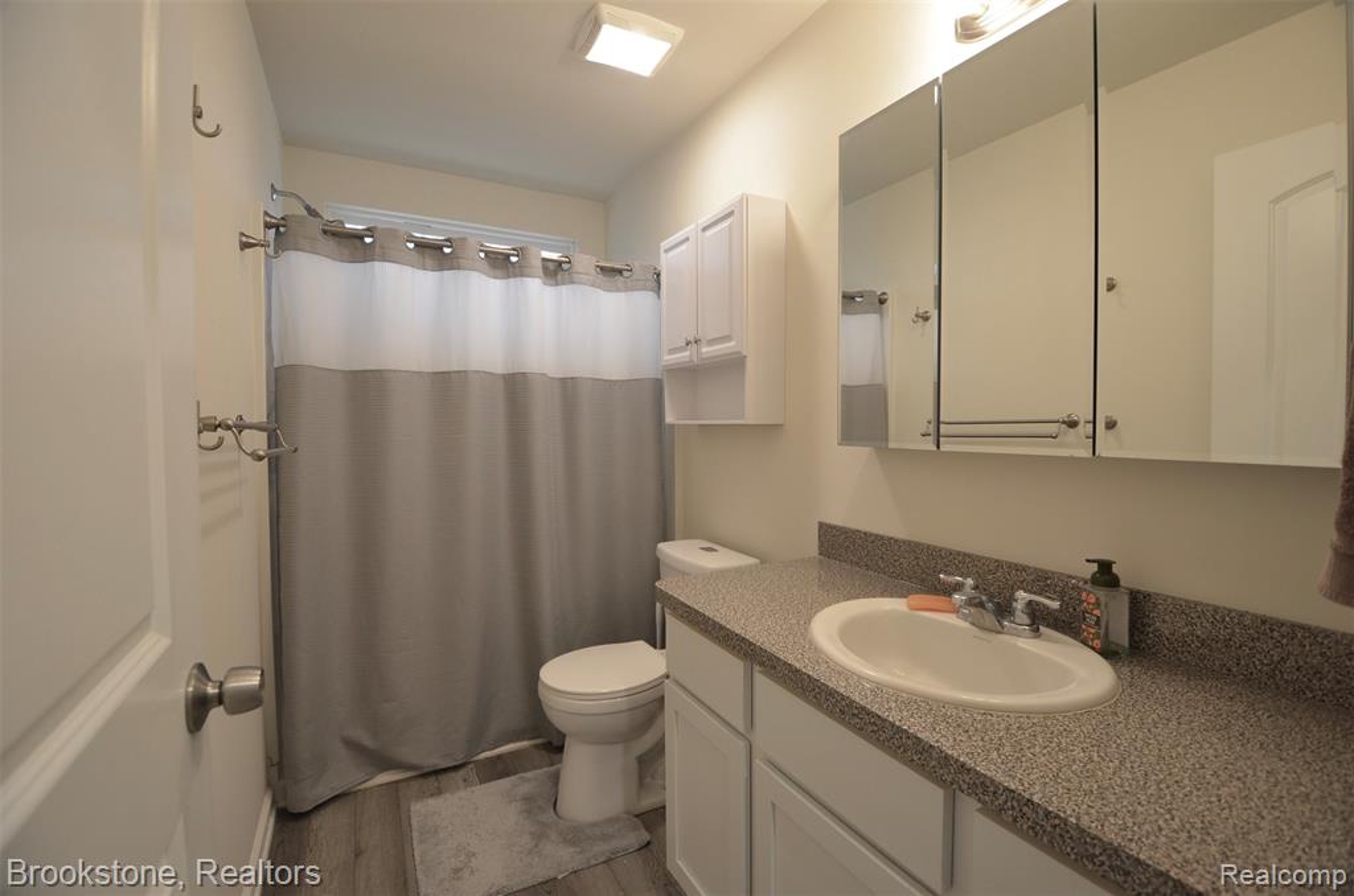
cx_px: 677
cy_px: 448
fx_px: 563
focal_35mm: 15
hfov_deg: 100.5
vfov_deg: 77.1
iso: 800
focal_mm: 10
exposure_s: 1/60
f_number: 4
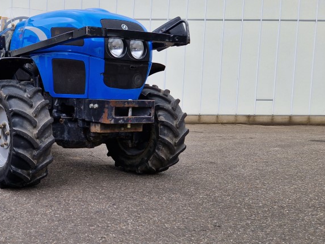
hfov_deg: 42.3
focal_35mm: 41
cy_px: 125
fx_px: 385
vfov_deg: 35.2
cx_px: 37
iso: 50
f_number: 1.8
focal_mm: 5.4
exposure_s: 1/356
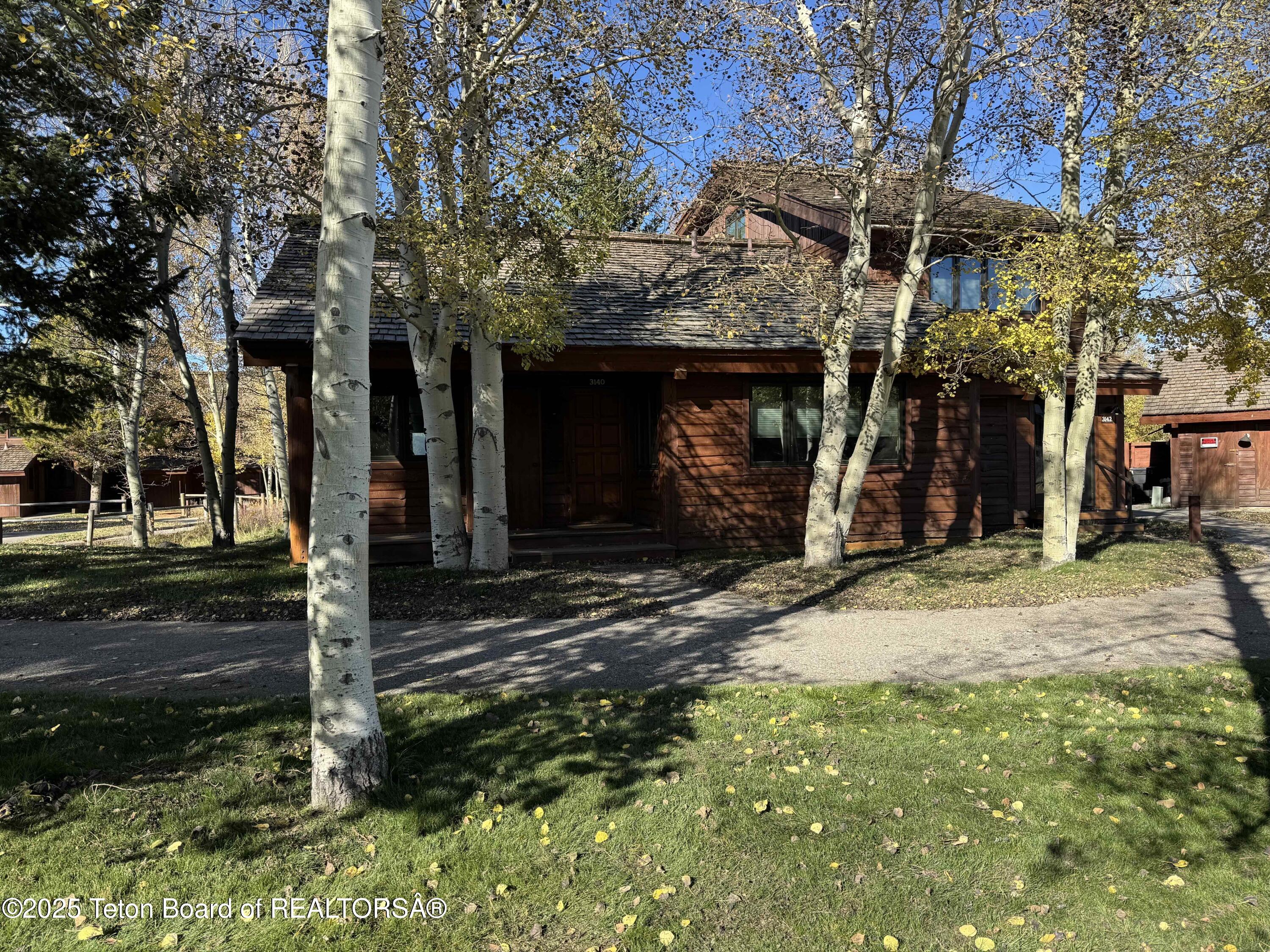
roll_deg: +0.5
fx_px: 881
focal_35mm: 24
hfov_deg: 71.6
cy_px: 476
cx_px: 635
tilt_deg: -0.6
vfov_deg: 56.8
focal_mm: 6.76
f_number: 1.78
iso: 80
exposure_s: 1/1339
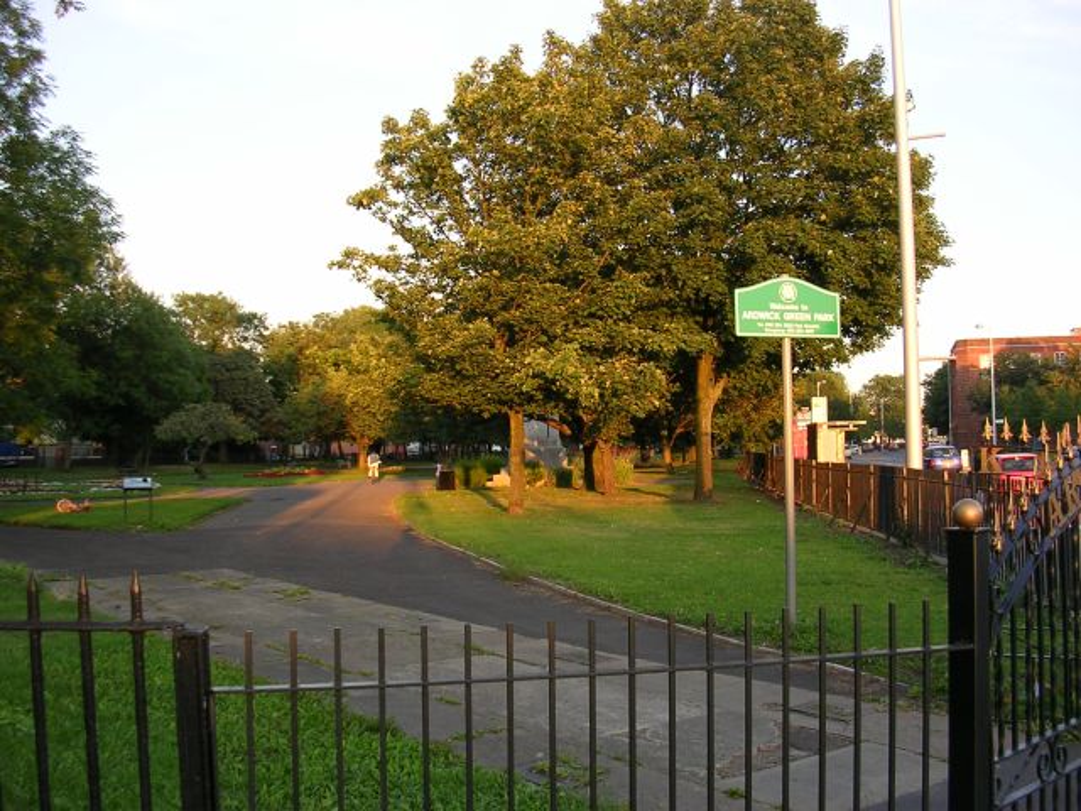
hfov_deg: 49.0
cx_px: 540
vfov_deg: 37.7
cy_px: 406
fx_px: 1187
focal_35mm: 38
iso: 50
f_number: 2.8
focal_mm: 5.8
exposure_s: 1/91.7
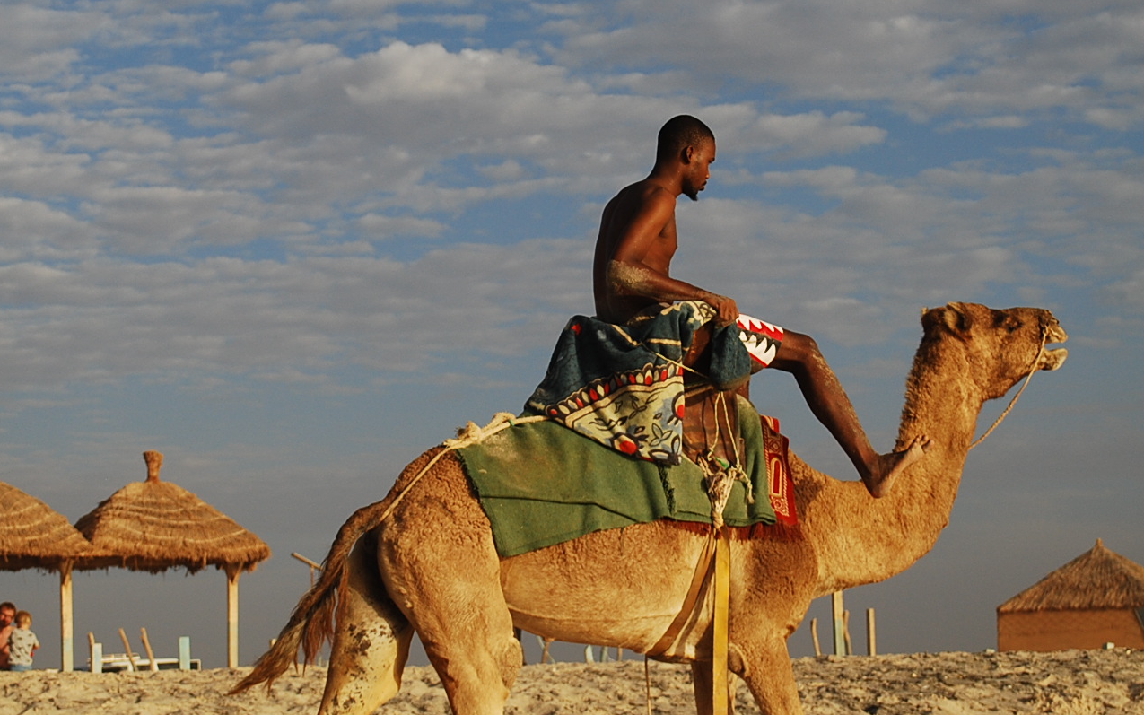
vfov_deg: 14.0
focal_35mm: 93
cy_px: 272
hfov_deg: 22.3
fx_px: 2900
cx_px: 547
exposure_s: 1/1250
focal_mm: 40
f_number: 5.3
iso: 200
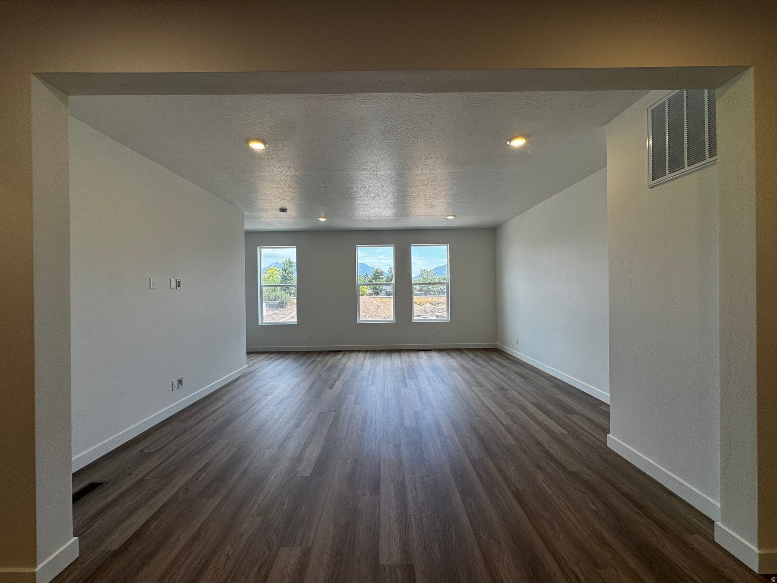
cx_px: 388
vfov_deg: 85.7
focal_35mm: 14
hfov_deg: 102.1
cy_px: 292
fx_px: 314
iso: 40
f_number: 2.2
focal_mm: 2.22
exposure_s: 1/200
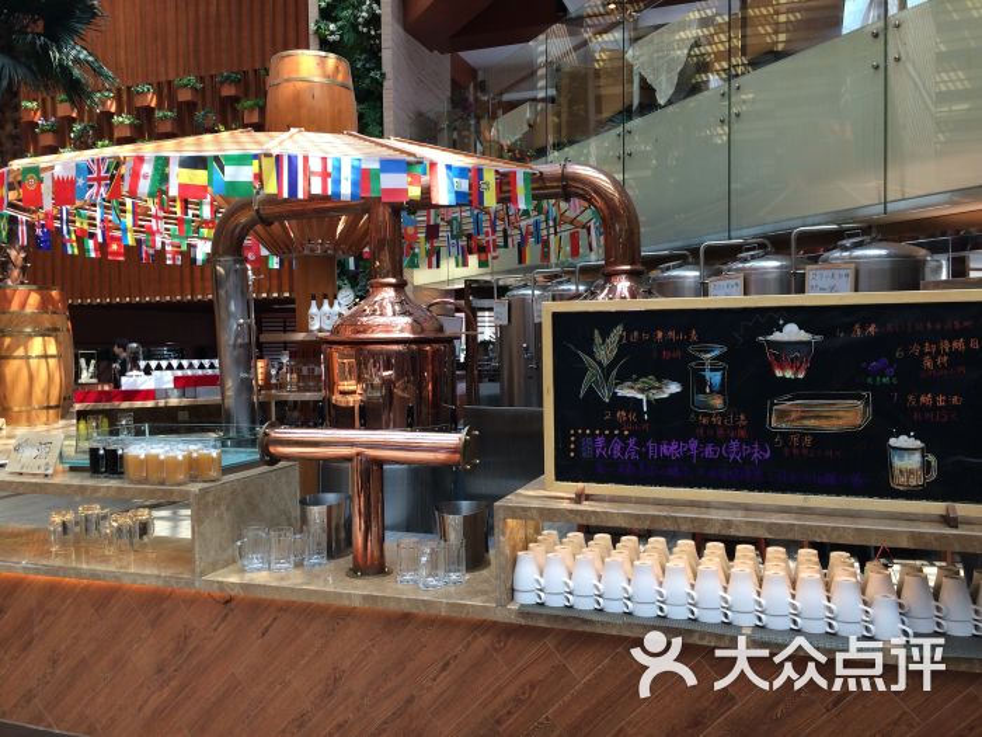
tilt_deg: -2.7
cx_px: 491
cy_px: 368
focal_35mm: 29
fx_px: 823
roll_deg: +0.0
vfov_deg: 48.2
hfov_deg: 61.7
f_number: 2.2
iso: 50
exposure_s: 1/100
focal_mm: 4.15
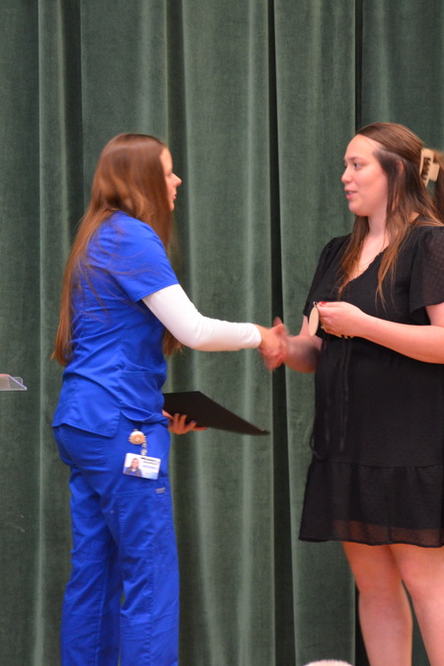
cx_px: 221
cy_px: 333
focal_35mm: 318
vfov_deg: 6.5
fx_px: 5883
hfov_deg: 4.3
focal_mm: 140
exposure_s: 1/20
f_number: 5.6
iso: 1600
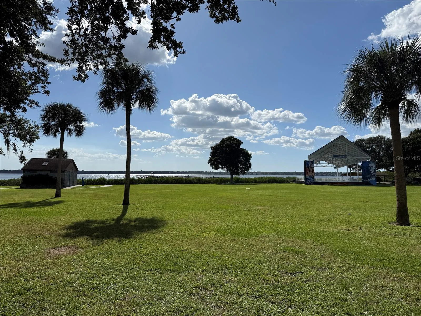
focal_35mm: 24
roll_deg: -0.4
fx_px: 292
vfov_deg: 56.8
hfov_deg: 71.6
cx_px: 210
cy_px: 158
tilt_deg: +3.3
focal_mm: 6.76
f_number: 1.78
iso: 80
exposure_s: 1/11905
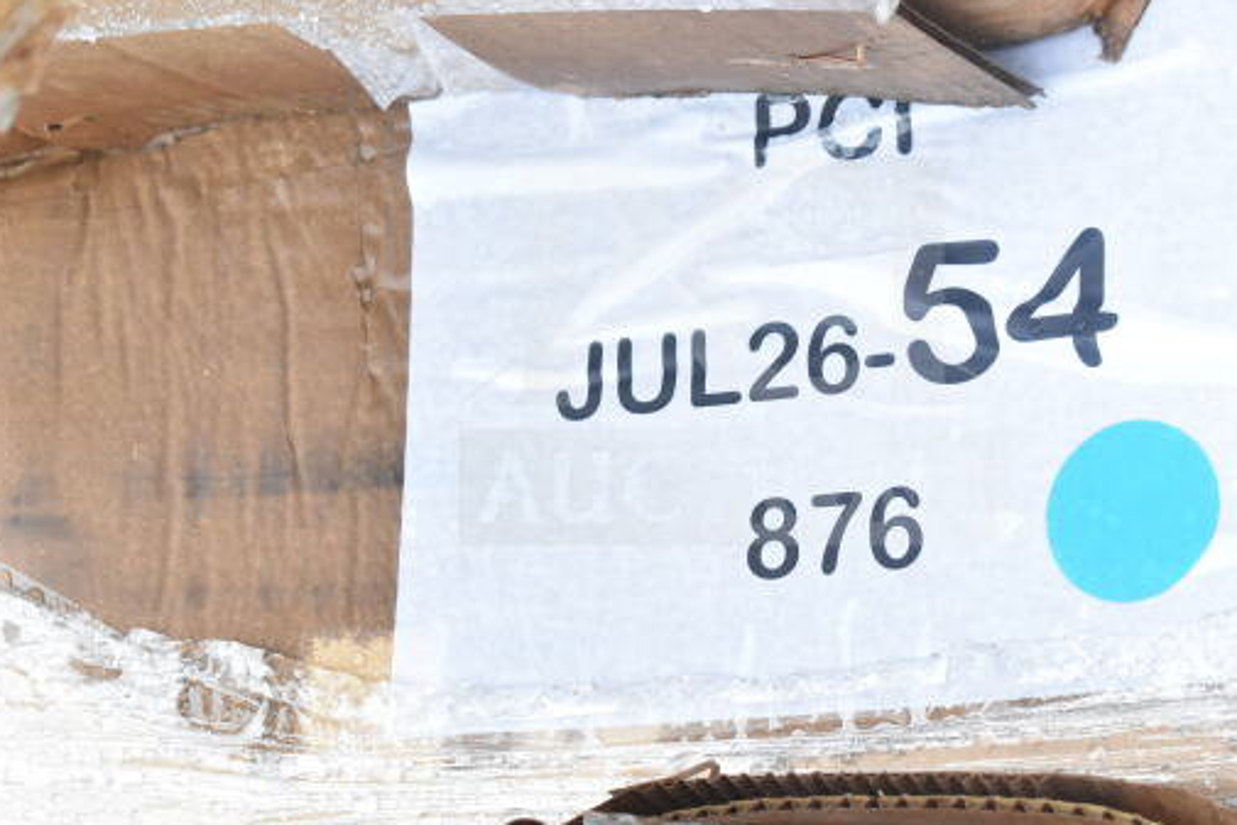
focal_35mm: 100
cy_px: 351
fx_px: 3423
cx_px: 732
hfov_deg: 20.5
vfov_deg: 13.7
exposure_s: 1/250
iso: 1600
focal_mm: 55
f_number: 8
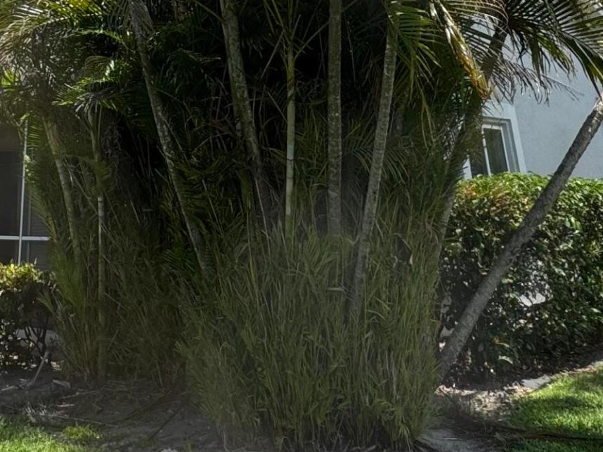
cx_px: 152
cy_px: -153
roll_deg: +1.0
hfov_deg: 39.4
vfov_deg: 25.9
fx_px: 818
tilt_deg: +23.4
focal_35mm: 47
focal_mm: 2.22
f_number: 2.2
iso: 50
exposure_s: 1/1217
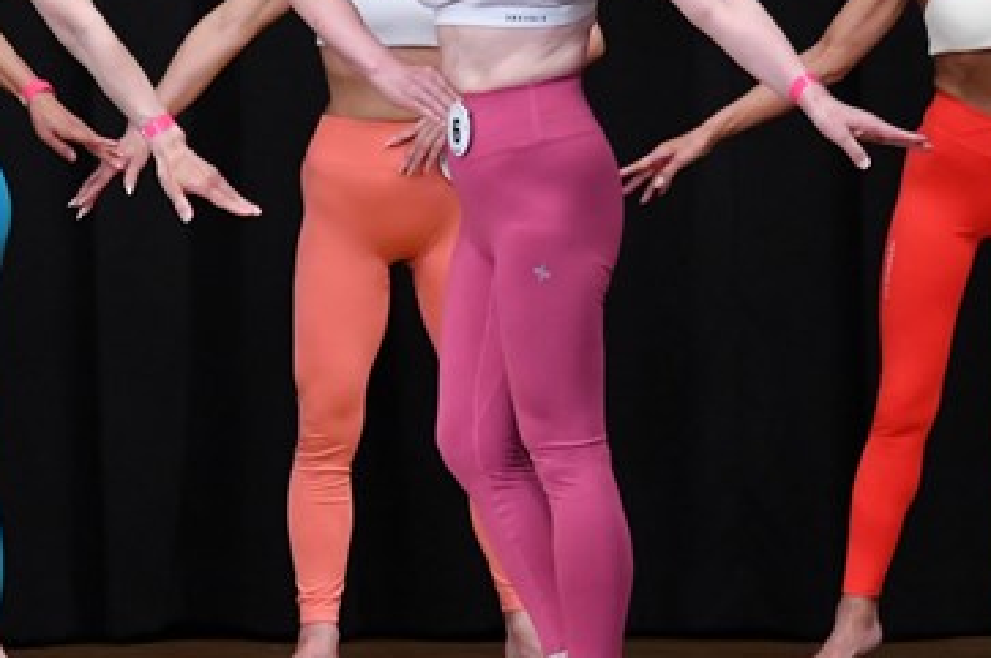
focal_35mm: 481
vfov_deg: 2.9
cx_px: 31
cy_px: 270
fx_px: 13223
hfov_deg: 4.3
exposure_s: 1/400
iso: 5000
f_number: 5.6
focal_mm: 150
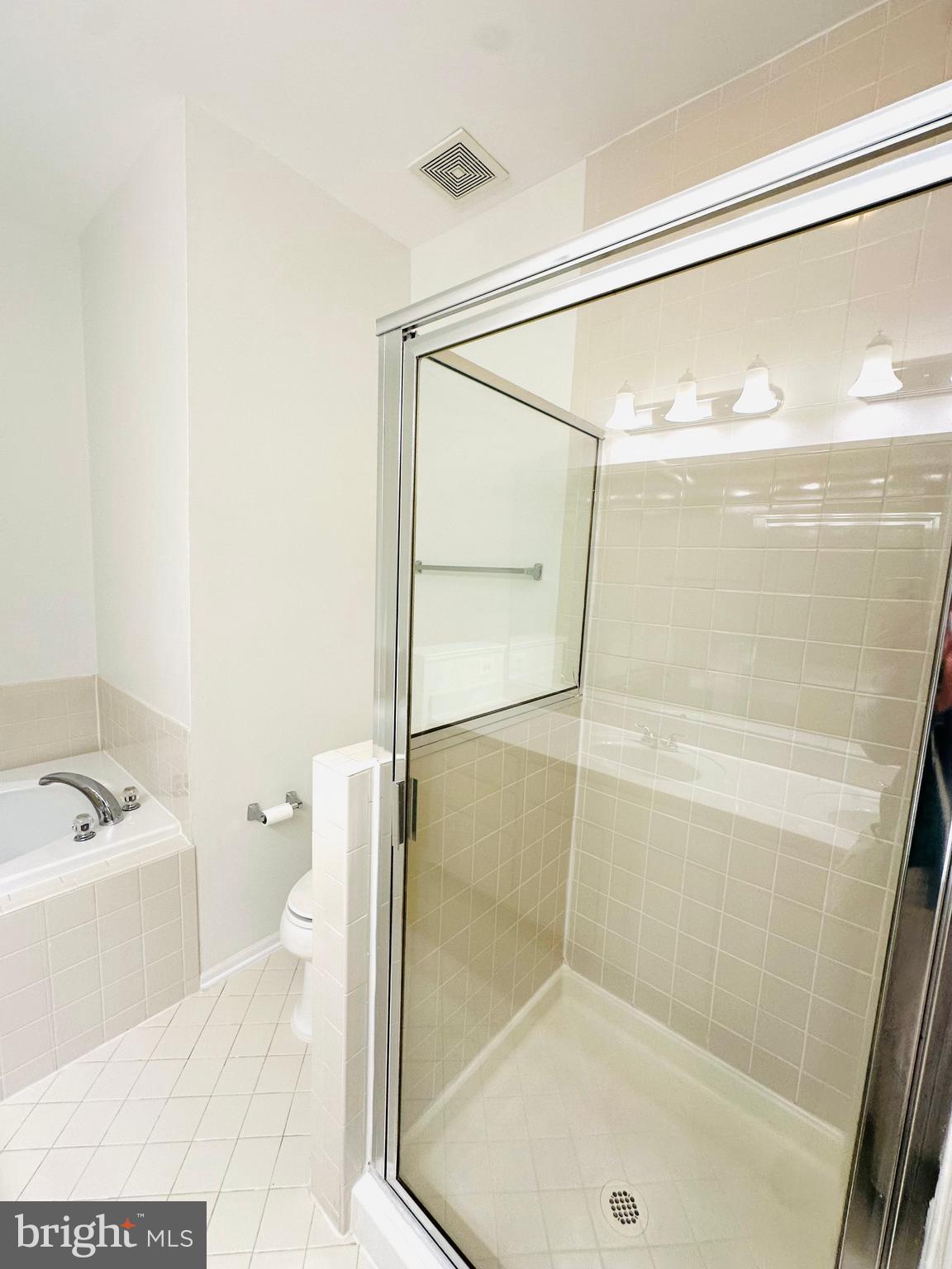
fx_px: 513
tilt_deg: -6.1
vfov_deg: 102.1
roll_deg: -1.2
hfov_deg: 85.7
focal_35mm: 14
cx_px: 476
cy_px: 634
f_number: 2.2
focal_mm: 2.22
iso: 100
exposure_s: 1/120
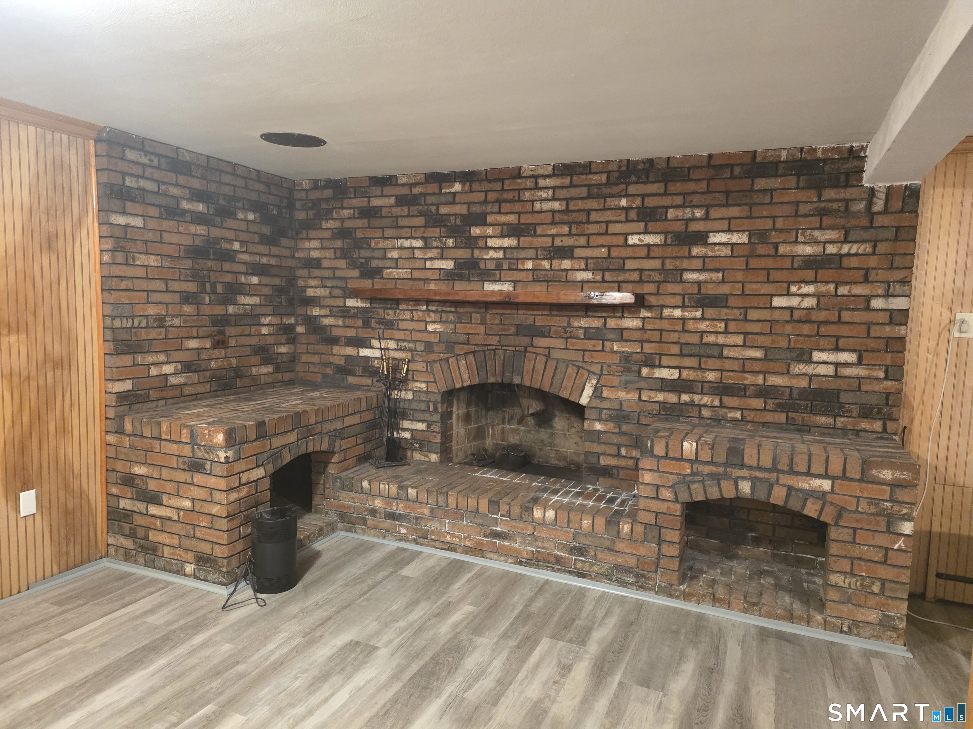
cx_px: 486
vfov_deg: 58.9
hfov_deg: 73.9
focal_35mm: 23
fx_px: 646
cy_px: 364
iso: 2000
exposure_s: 1/60
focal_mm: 6.3
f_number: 1.7
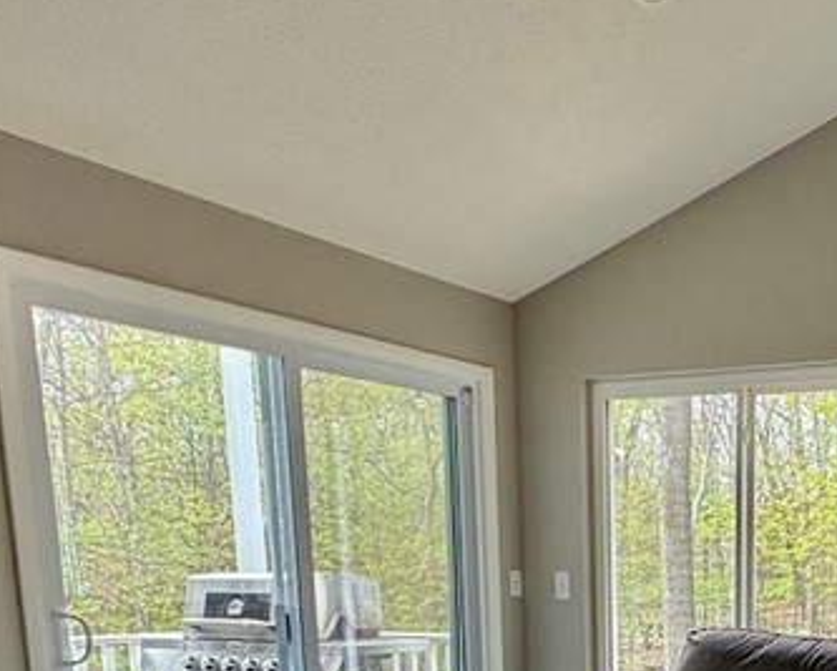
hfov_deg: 39.0
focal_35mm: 42
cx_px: 827
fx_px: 1041
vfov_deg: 31.5
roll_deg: +0.8
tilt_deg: -9.1
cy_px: 746
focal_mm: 2.22
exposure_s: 1/99
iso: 50
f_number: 2.2
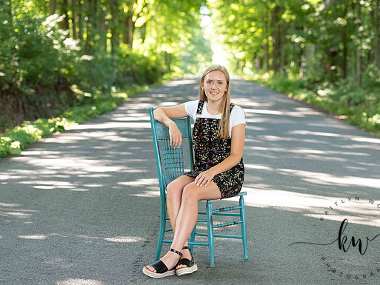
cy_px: 142
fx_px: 1186
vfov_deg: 13.7
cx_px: 208
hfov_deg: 18.2
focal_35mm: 108
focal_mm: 98
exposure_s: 1/200
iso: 640
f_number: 3.5
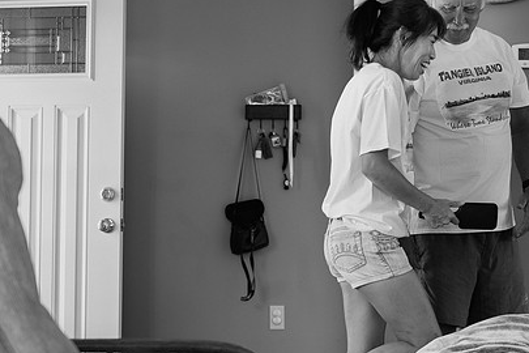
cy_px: 208
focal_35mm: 89
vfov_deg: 15.4
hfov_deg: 22.9
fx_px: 1308
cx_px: 261
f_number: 3.2
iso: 640
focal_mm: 48
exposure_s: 1/200
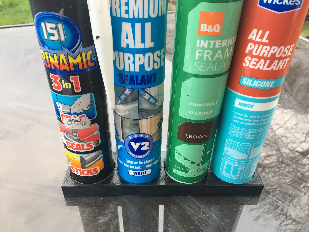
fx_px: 259
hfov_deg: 61.7
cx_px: 154
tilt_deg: -36.9
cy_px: 116
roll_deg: -2.4
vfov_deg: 48.2
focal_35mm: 29
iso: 32
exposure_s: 1/33
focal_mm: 4.15
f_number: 2.2
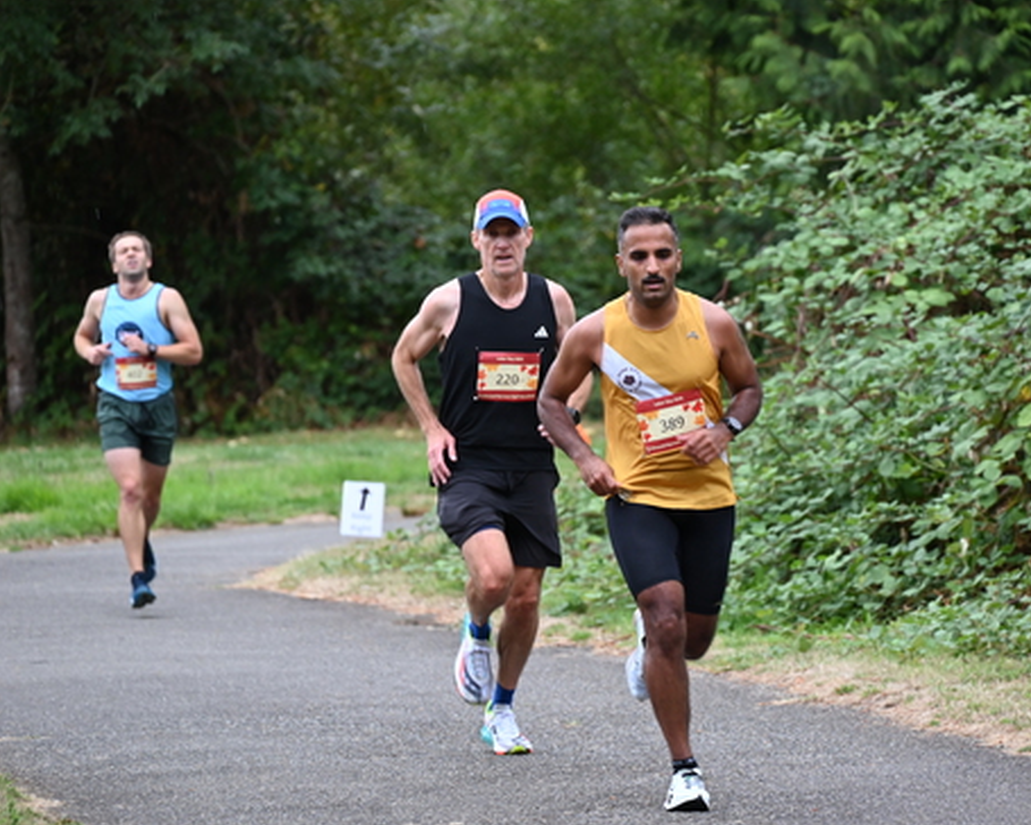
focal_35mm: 227
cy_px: 414
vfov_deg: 6.8
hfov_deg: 8.5
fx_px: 6927
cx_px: 612
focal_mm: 200
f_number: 6.3
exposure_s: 1/250
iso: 1400
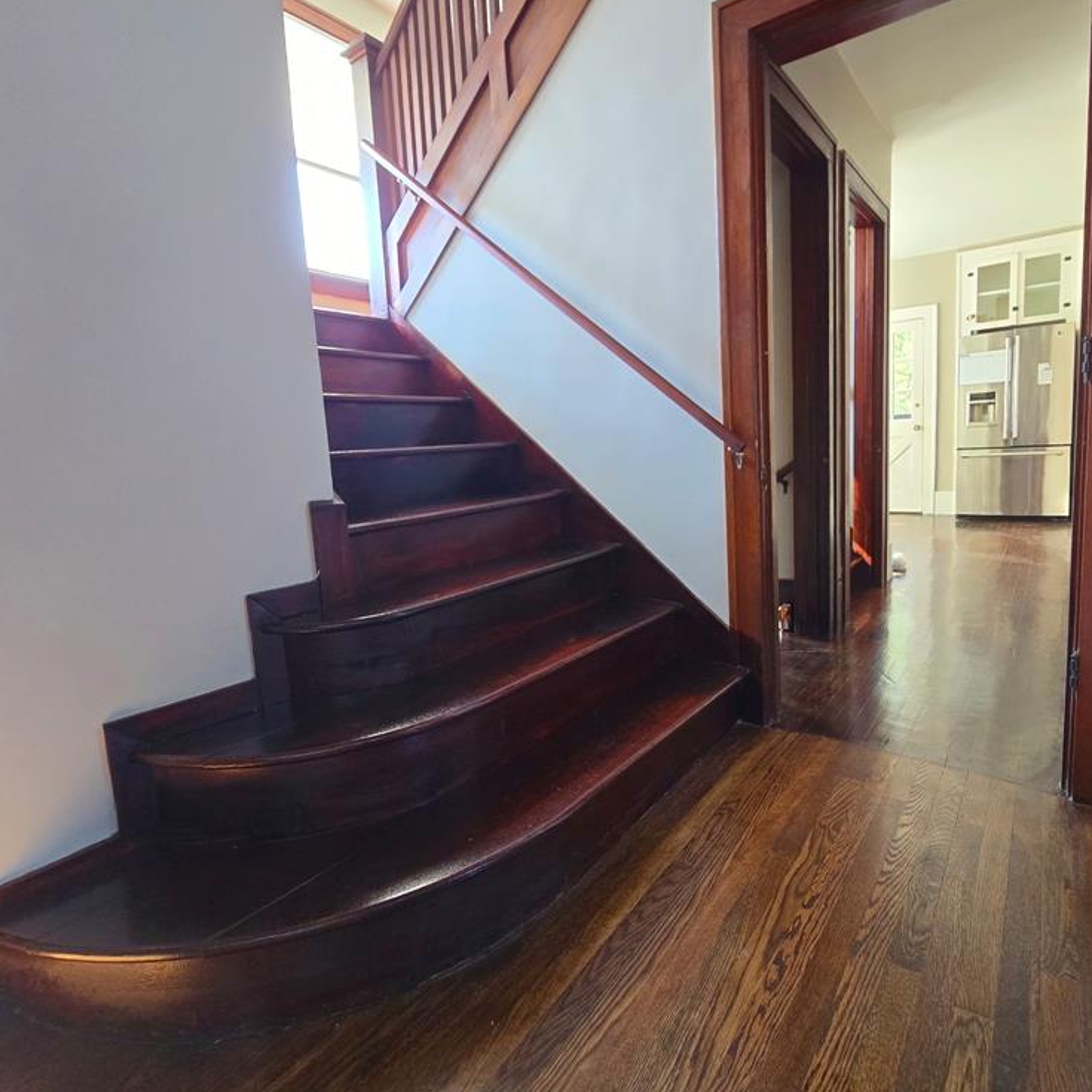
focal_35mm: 16
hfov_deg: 87.1
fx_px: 571
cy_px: 529
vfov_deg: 87.4
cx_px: 606
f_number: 2.2
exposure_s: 1/100
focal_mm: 2.2
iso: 400
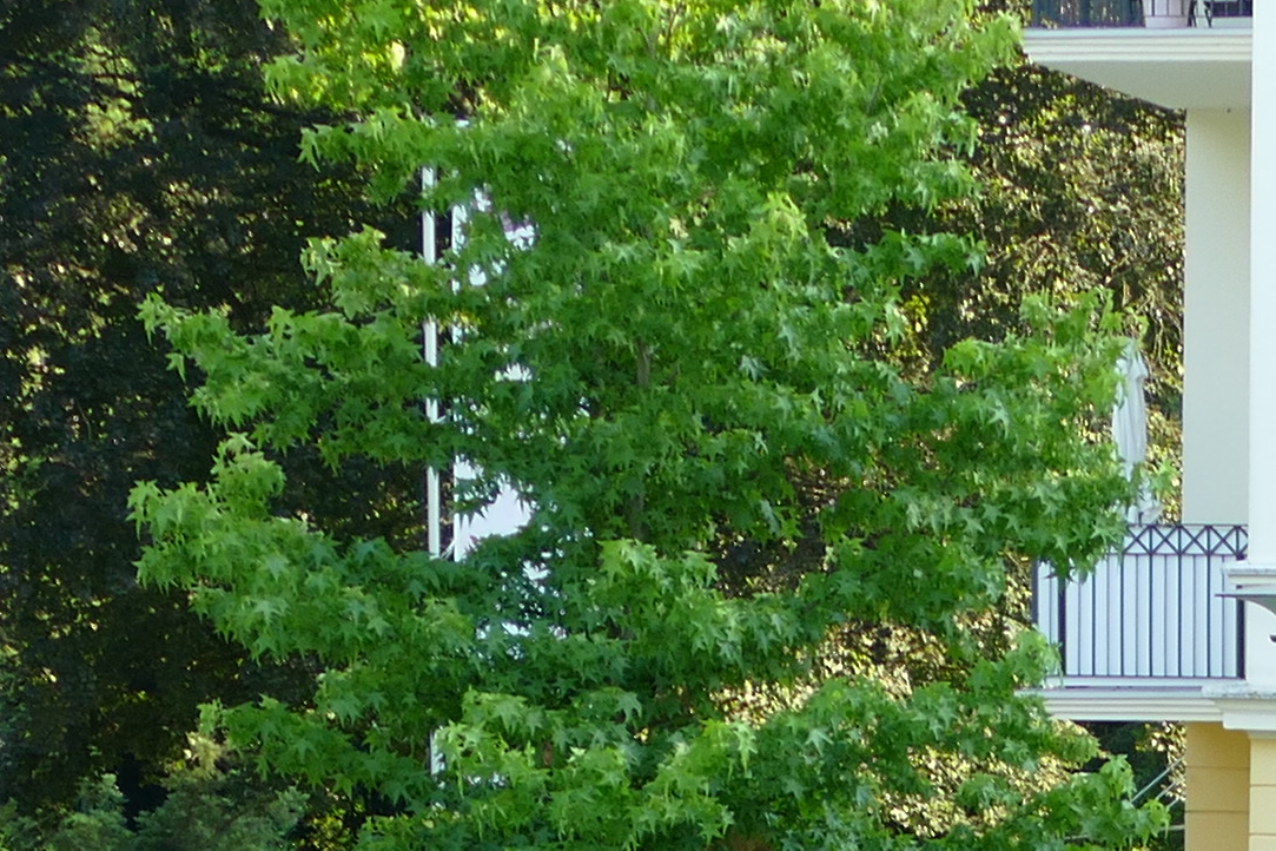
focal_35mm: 187
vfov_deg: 7.0
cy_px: 1859
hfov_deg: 10.6
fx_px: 6628
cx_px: 1883
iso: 125
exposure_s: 1/160
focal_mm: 13.43
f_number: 3.1
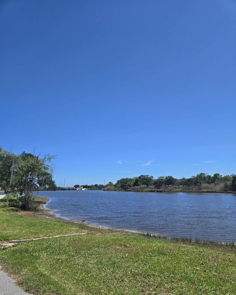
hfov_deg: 58.8
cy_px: 153
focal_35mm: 24
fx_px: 210
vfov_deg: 70.3
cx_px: 118
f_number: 1.8
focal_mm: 5.4
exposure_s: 1/2271
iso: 25
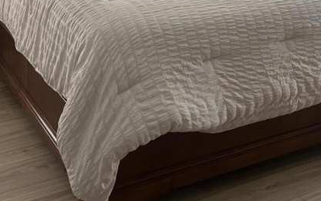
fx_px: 621
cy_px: -78
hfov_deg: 29.0
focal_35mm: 71
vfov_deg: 17.0
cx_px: 172
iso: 125
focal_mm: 5.7
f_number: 1.5
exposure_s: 1/120
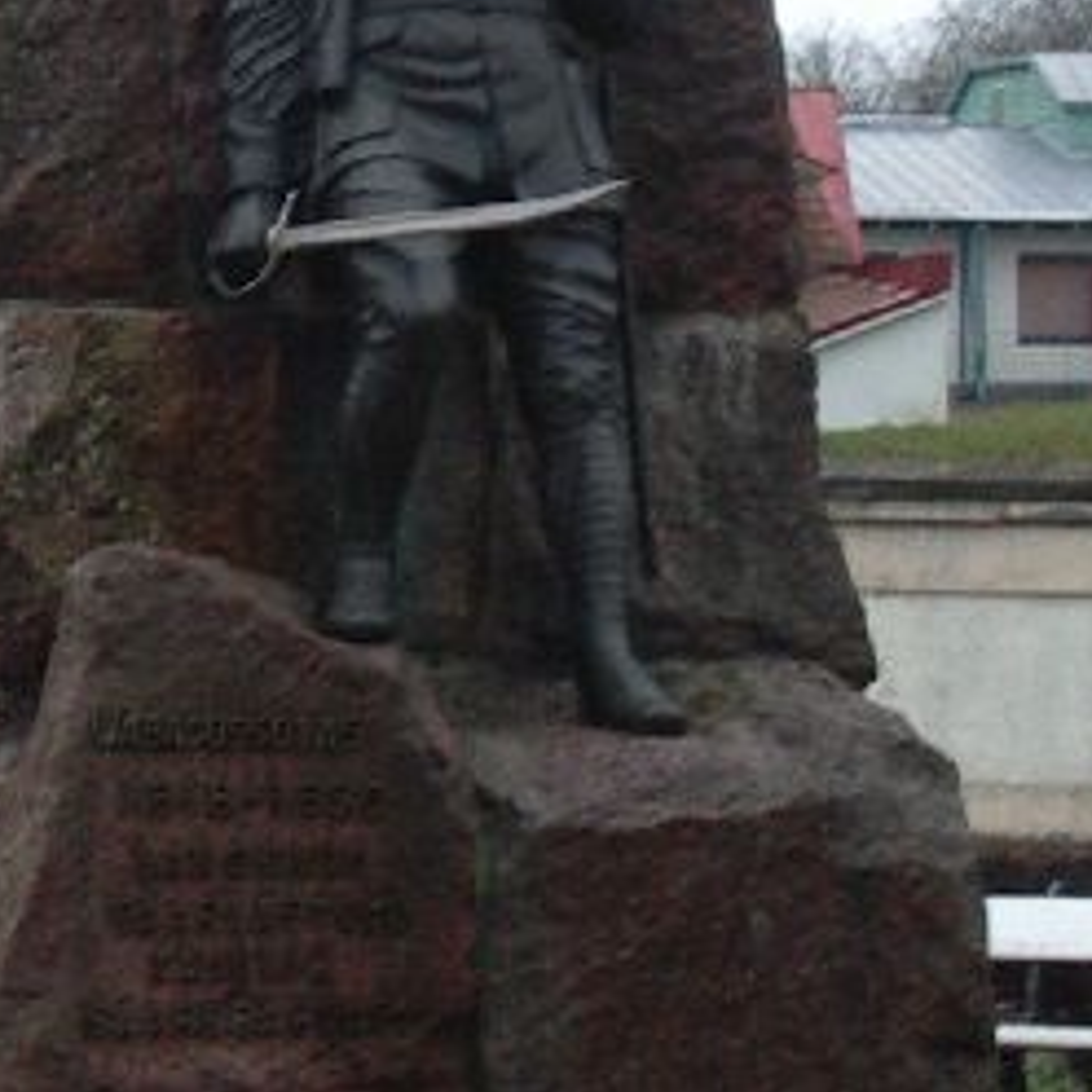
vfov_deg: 8.1
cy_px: 387
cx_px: 370
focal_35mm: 217
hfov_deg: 8.1
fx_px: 7745
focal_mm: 11.5
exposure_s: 1/25
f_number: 3.8
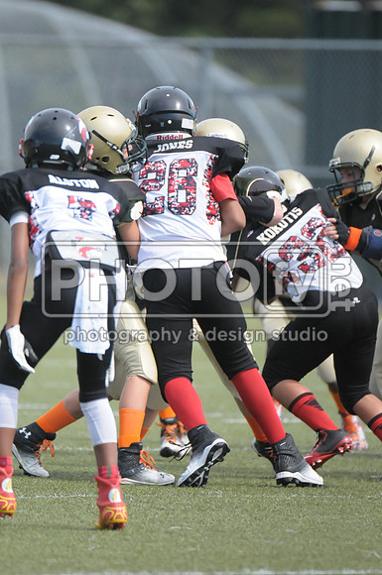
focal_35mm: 600
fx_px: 9578
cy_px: 288
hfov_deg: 2.3
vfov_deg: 3.4
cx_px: 191
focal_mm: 400
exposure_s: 1/5000
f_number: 4
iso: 1600
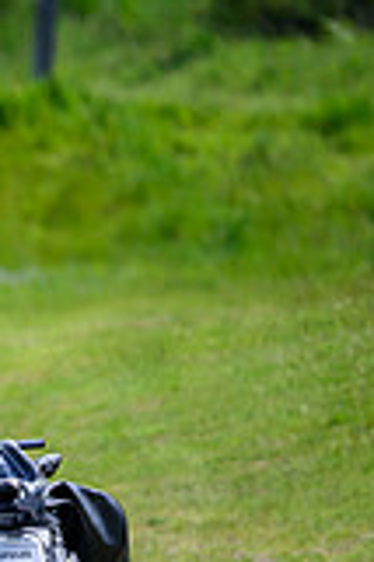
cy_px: 438
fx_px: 31497
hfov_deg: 0.7
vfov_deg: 1.0
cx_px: -584
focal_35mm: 2017
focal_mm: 560
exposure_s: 1/2500
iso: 500
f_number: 4
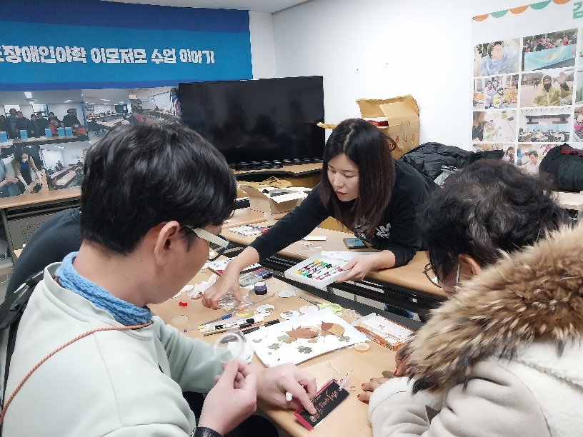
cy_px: 218
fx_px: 438
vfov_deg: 53.1
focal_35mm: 26
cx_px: 292
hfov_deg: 67.3
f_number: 1.8
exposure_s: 1/60.2
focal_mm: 4
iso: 250
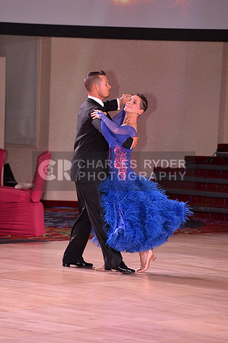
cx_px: 114
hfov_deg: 6.8
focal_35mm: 200
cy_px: 172
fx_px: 1906
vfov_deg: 10.3
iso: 1250
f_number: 5
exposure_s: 1/250
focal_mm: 200
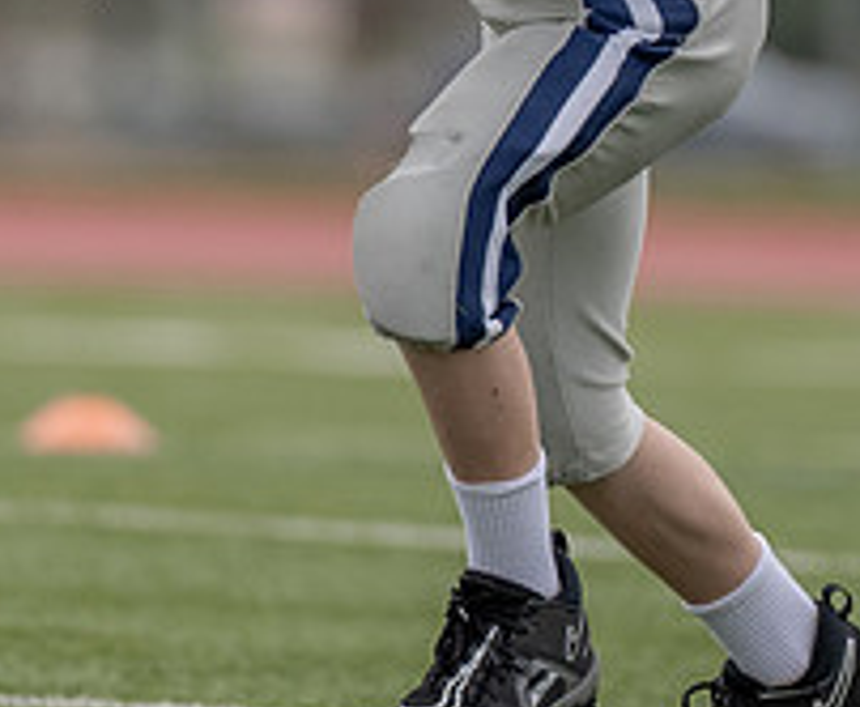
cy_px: 106
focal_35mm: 1212
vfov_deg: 1.3
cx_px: 463
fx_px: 31179
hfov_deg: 1.6
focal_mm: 200
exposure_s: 1/1250
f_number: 2.8
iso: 200
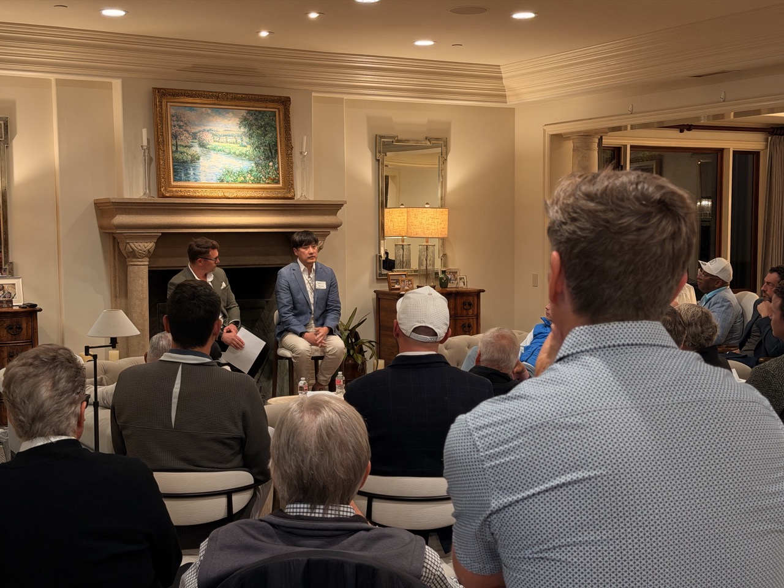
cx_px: 392
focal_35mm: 48
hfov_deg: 39.7
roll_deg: +0.9
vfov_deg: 30.3
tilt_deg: -4.3
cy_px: 294
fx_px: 1087
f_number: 1.78
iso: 100
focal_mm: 6.76
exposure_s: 1/60
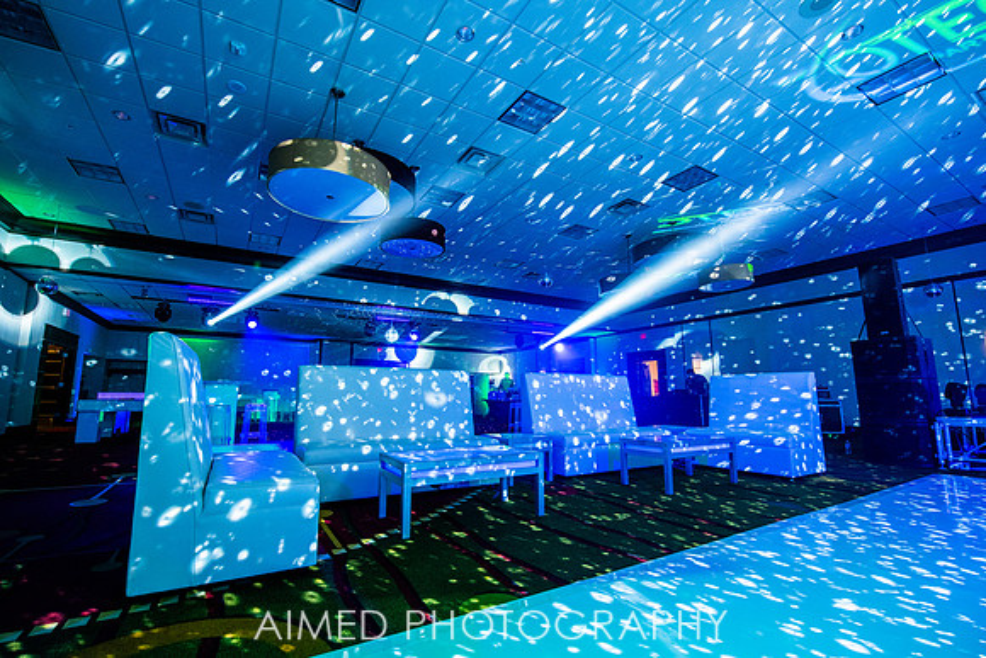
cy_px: 333
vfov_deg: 77.2
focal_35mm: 15
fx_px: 412
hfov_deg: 100.2
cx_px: 469
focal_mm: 14
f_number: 4
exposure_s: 1/200
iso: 800
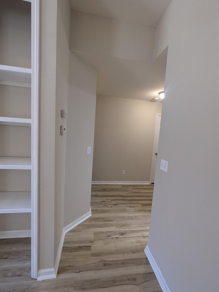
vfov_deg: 102.0
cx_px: 110
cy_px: 146
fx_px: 118
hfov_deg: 85.7
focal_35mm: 14
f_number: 2.2
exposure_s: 1/40
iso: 101
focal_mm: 1.83
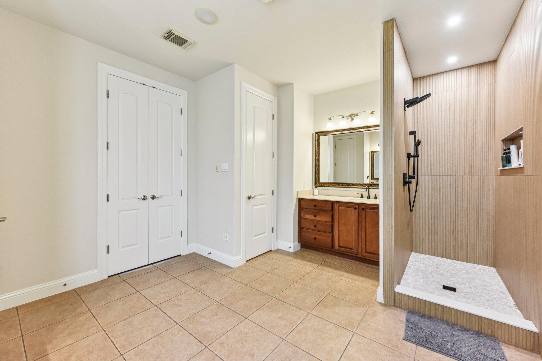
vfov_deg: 81.2
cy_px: 180
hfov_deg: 104.3
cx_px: 271
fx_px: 211
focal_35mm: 14
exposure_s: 1/15
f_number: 8
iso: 720
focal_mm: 14
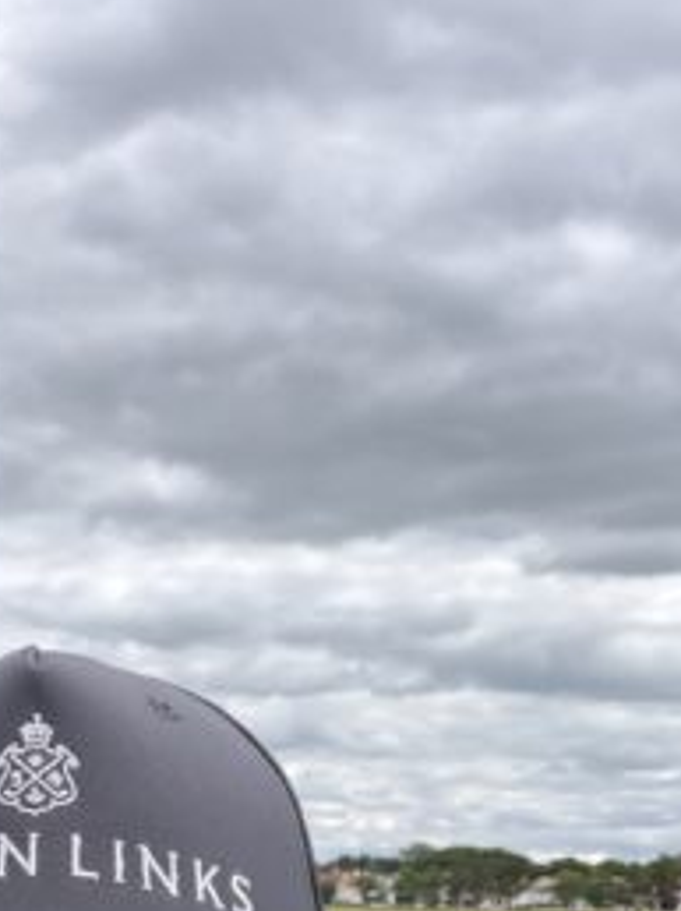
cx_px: 32
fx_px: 1629
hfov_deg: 22.8
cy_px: 885
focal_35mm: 62
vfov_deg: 29.4
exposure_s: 1/811
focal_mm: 2.71
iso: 40
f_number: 1.9
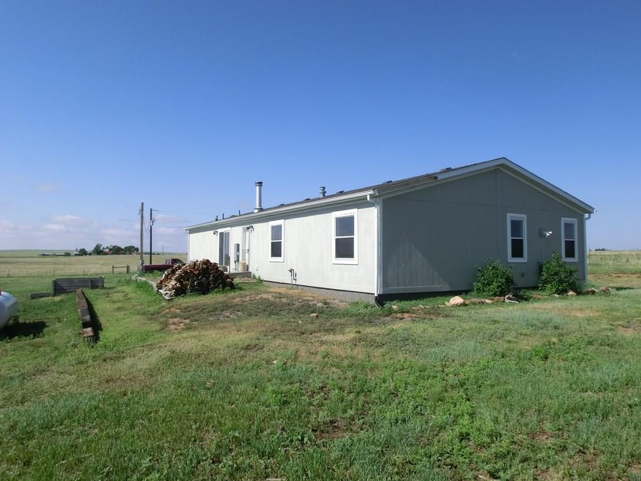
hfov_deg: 69.4
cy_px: 233
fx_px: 463
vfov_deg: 54.9
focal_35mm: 25
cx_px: 318
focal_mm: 4.24
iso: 80
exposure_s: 1/200
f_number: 7.9
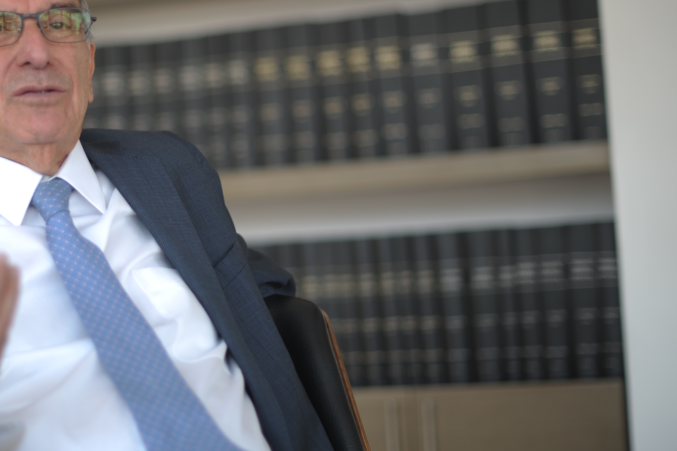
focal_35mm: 80
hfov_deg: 25.2
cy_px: 157
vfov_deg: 17.0
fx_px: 1503
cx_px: 205
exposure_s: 1/320
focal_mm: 50
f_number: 1.4
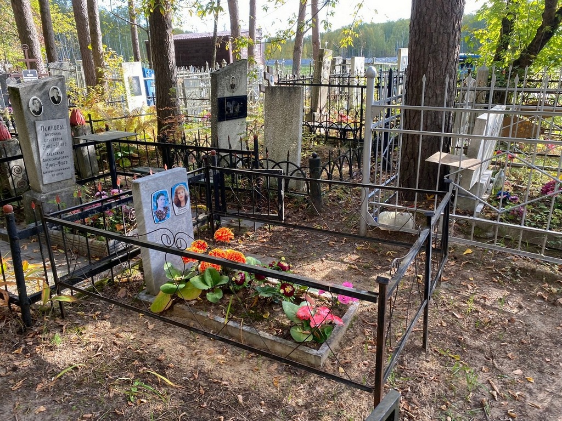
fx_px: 422
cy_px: 210
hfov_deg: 67.3
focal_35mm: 26
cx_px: 281
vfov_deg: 53.1
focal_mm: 4.25
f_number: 1.8
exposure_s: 1/138
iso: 32
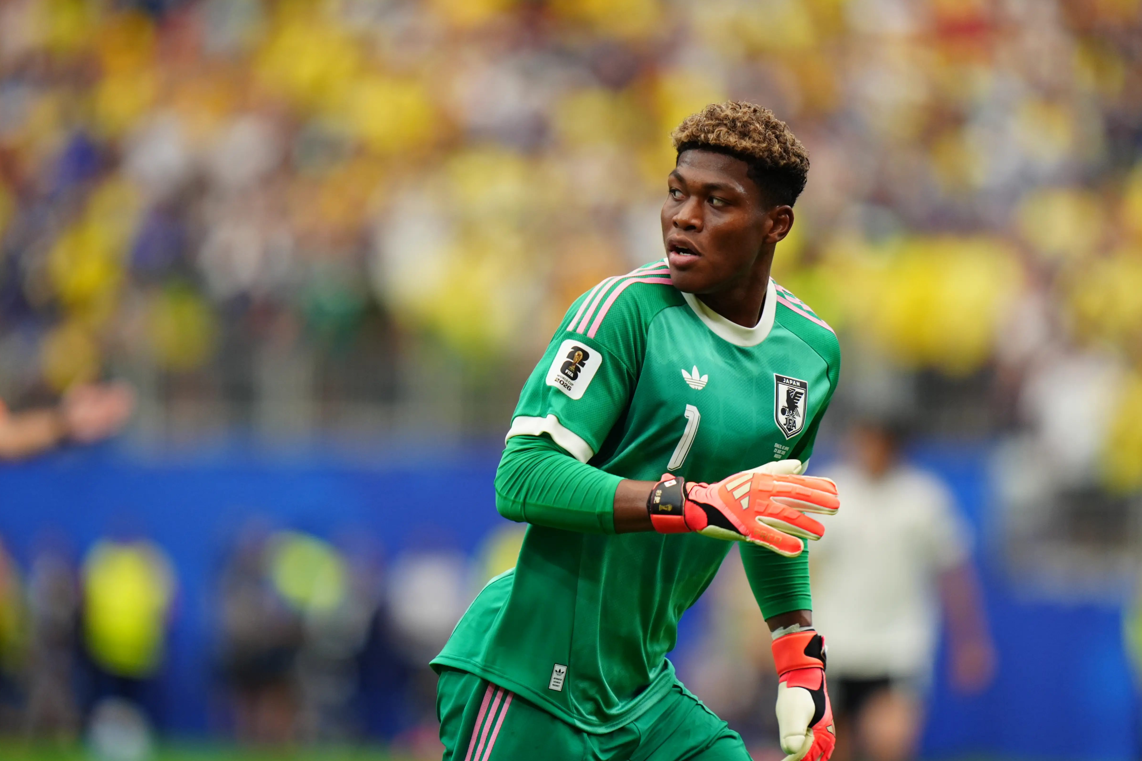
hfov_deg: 4.1
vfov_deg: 2.8
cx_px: 501
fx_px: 15827
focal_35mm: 499
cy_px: 399
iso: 1250
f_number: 2.8
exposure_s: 1/2000
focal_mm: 400
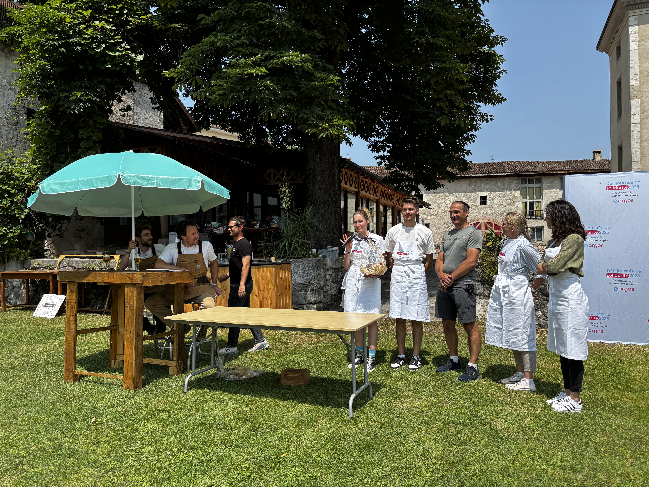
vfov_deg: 53.1
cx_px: 324
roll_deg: +0.4
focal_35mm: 26
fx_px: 487
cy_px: 244
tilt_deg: +1.6
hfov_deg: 67.3
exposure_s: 1/2451
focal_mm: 5.96
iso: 50
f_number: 1.6
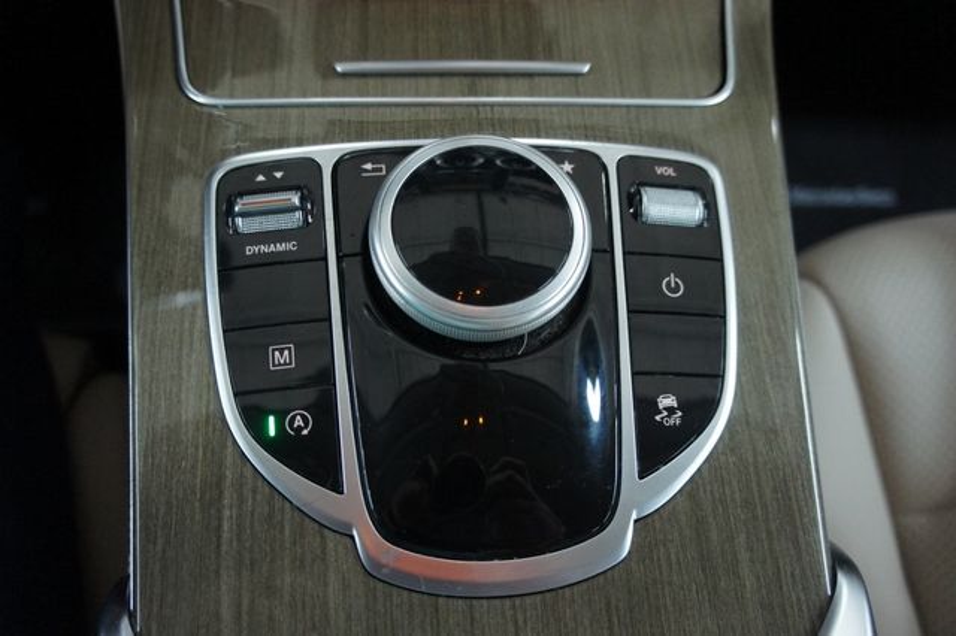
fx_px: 717
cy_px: 318
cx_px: 478
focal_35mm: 27
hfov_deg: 67.4
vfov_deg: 47.9
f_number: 3.5
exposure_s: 1/50
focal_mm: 18
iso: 1600
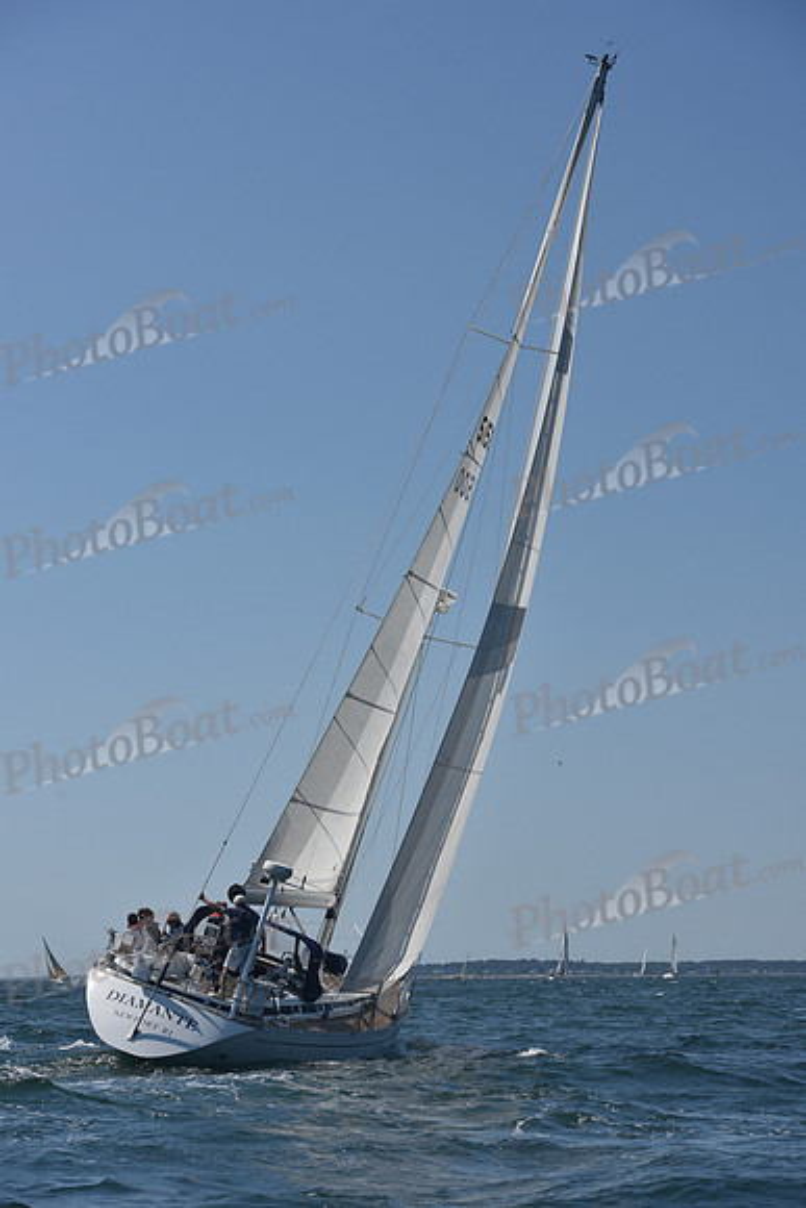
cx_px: 403
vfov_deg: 28.8
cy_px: 604
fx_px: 2349
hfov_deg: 19.5
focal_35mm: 70
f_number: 7.1
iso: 250
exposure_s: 1/1000
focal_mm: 70
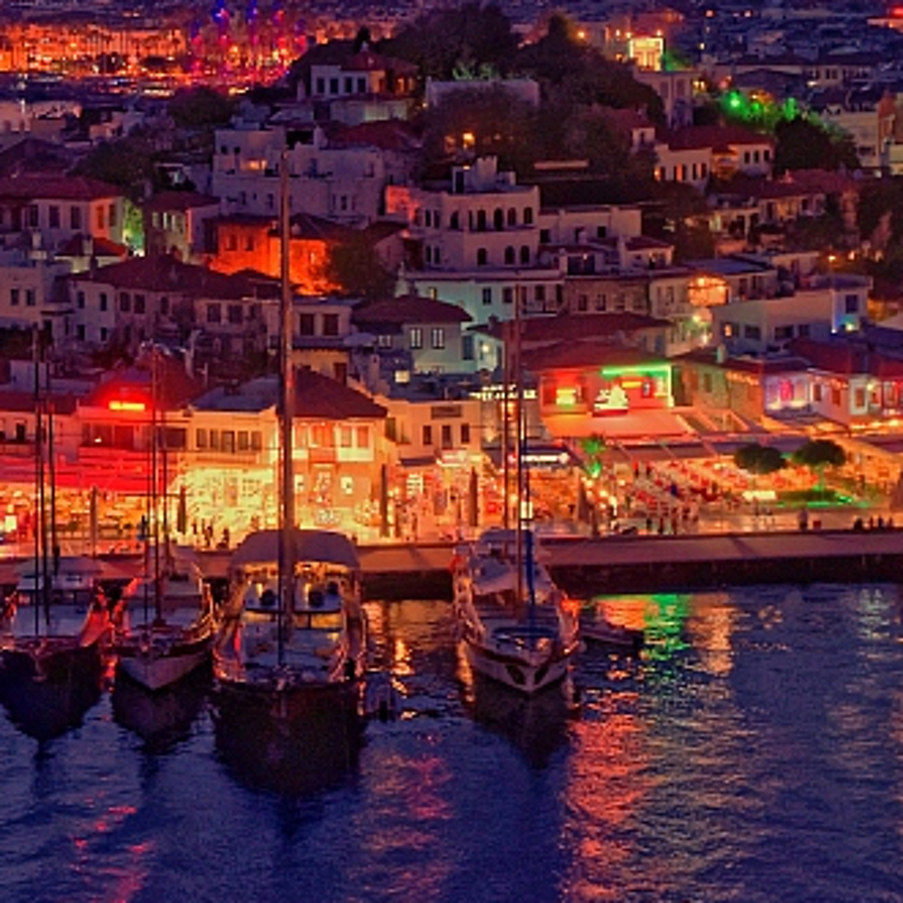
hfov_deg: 18.3
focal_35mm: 92
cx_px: -55
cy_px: 22
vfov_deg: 18.4
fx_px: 2715
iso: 1000
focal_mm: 35
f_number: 6.3
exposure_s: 1/10
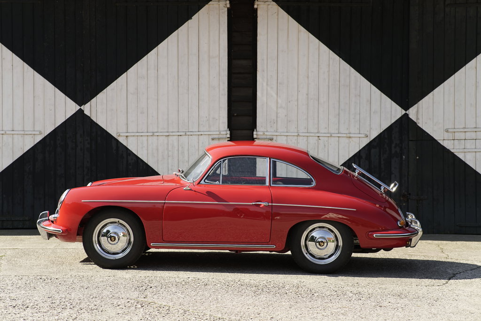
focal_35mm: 85
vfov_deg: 16.1
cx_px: 240
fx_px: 1136
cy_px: 160
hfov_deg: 23.9
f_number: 4
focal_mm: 85
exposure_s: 1/640
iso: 400
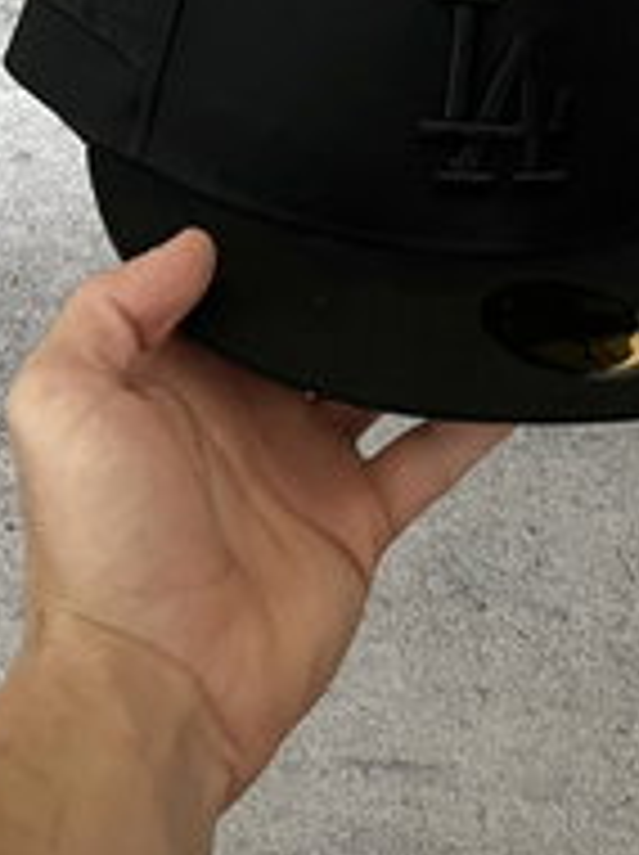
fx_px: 1801
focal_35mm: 73
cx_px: 477
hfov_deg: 20.0
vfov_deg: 25.5
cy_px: 20
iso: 400
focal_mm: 5.1
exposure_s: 1/33
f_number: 1.6
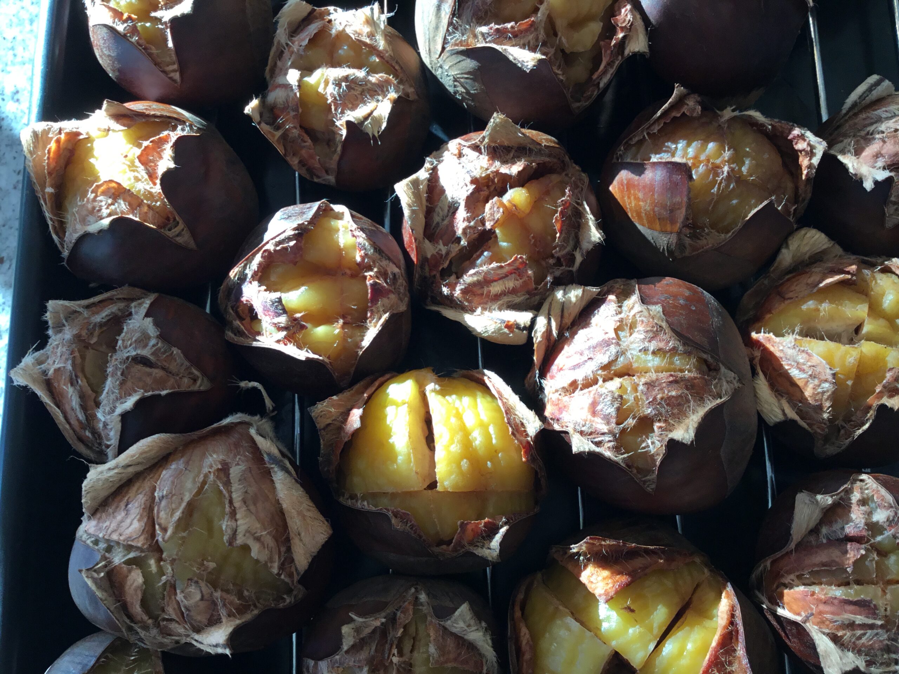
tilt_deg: -80.5
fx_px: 805
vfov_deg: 45.4
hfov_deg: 58.4
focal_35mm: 31
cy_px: 337
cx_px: 450
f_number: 2.4
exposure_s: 1/60
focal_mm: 3.3
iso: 32
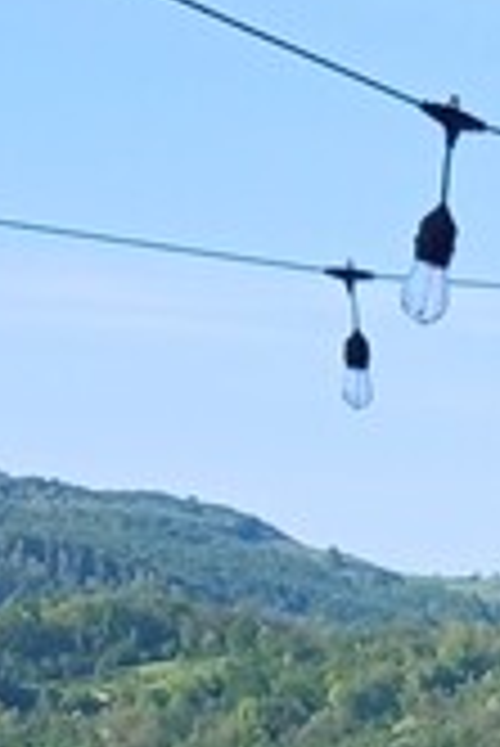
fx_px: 3472
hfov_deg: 7.8
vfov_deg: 11.4
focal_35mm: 167
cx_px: 1032
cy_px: 1372
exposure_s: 1/243
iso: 20
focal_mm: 3.98
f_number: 1.8
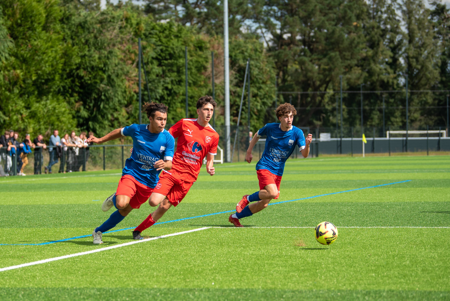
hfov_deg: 15.7
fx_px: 1626
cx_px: 166
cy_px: 142
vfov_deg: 10.6
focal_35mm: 130
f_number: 2.8
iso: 180
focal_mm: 90
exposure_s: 1/4000
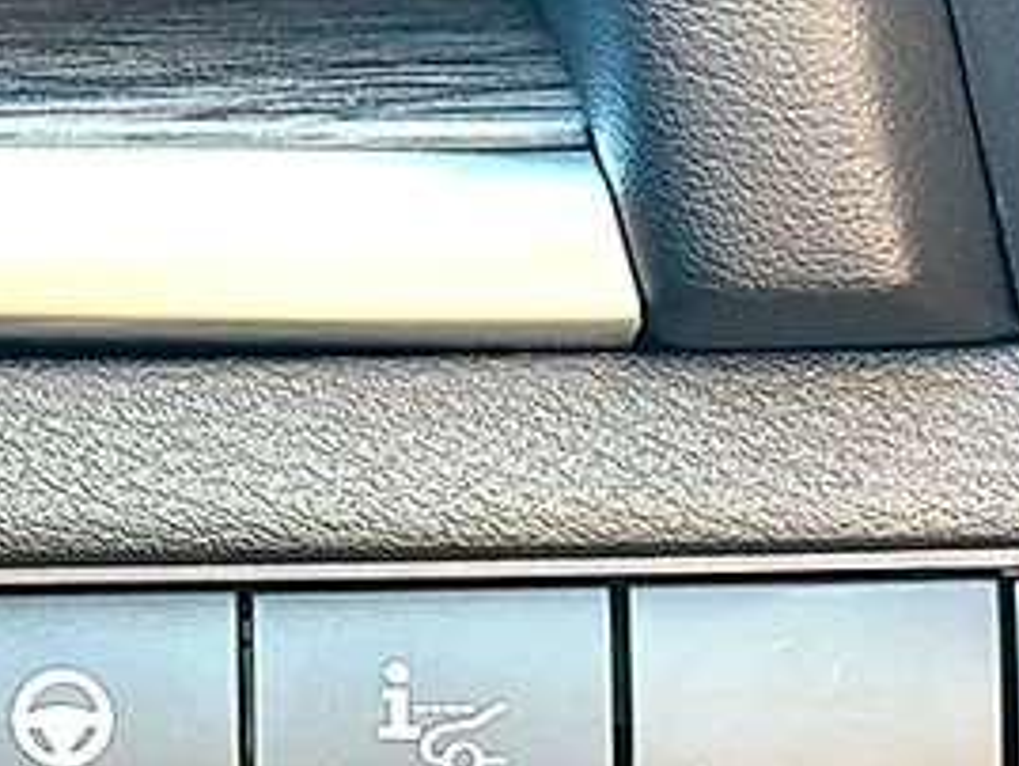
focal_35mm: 99
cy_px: 798
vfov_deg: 14.7
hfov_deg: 19.2
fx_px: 2916
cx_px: -23
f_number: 1.78
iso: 125
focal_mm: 6.86
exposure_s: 1/83
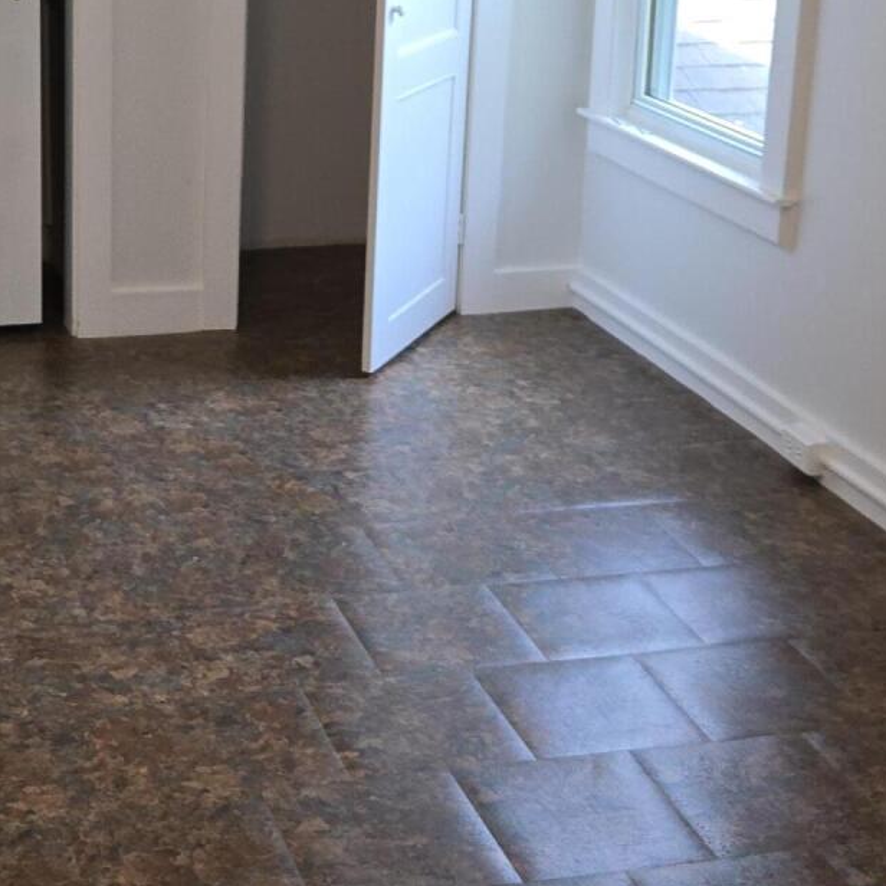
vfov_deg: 25.7
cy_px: 188
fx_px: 1911
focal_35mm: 66
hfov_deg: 25.7
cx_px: 201
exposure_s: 1/60
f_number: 1.8
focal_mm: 5.4
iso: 64
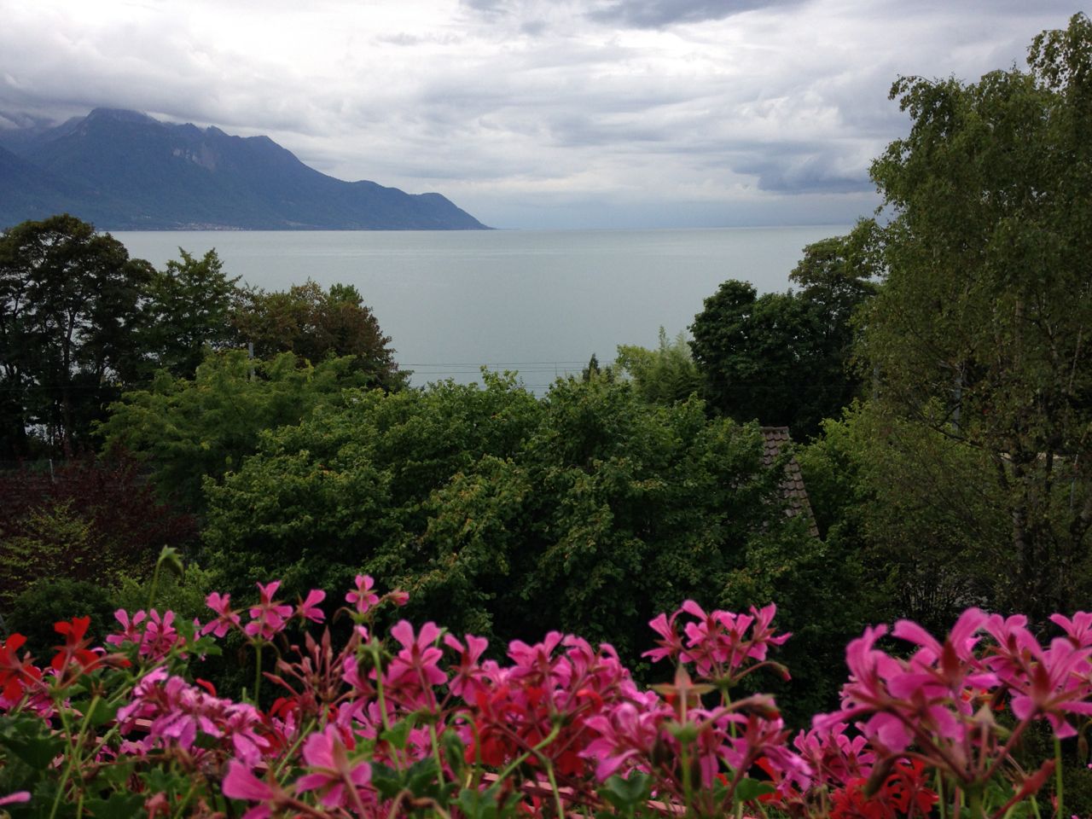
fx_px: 1041
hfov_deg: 55.4
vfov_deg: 42.9
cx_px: 546
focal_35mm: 33
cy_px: 410
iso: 50
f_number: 2.4
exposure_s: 1/120
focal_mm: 4.12
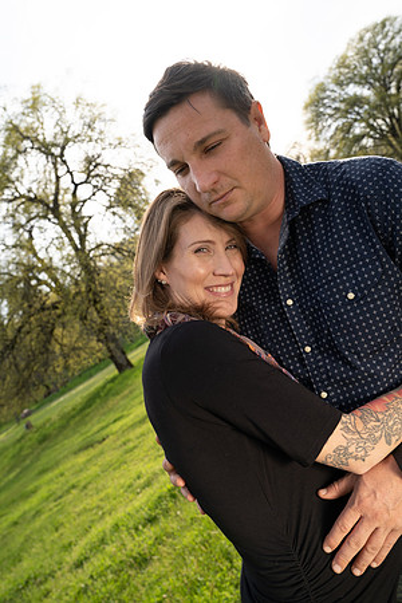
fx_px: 469
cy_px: 302
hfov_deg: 46.4
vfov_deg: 65.5
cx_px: 201
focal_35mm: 28
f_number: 6.3
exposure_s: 1/125
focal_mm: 28
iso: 100
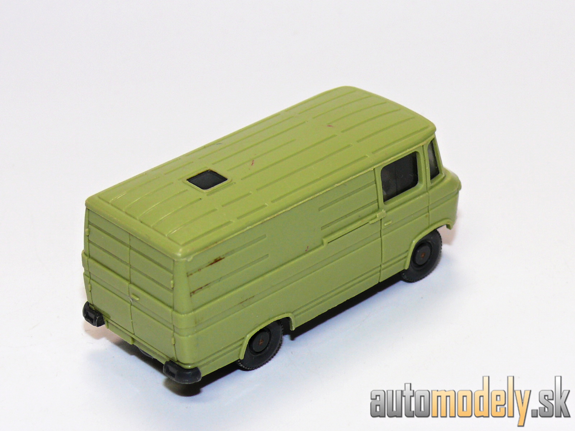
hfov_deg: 17.9
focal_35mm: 110
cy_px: 216
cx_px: 288
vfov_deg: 13.5
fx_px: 1827
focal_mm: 14
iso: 100
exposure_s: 1/30
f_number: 4
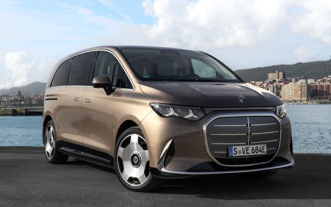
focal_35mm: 53
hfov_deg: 38.2
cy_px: 108
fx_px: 478
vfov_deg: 24.4
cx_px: 168
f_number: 8
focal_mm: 51
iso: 100
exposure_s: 1/160
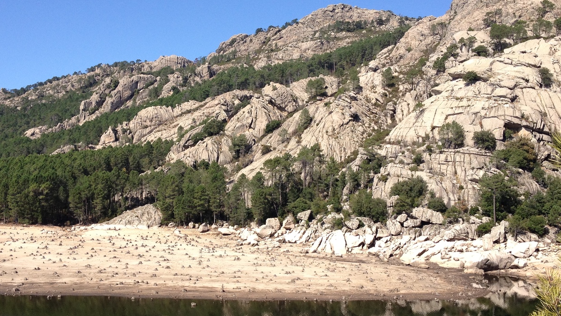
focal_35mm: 49
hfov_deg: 42.1
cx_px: 253
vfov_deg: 24.4
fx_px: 729
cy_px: 191
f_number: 2.4
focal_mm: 4.28
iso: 64
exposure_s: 1/1255
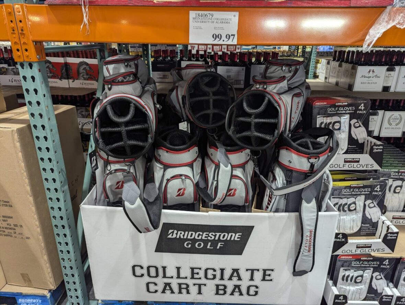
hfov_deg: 71.5
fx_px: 281
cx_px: 202
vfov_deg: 56.9
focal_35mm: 24
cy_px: 152
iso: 100
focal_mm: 6.81
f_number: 1.85
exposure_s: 1/40
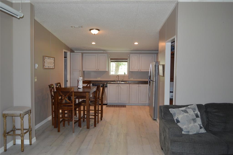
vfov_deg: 43.5
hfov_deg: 62.0
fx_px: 194
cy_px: 78
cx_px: 116
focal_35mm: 30
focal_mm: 20
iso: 400
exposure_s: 1/60
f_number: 3.8
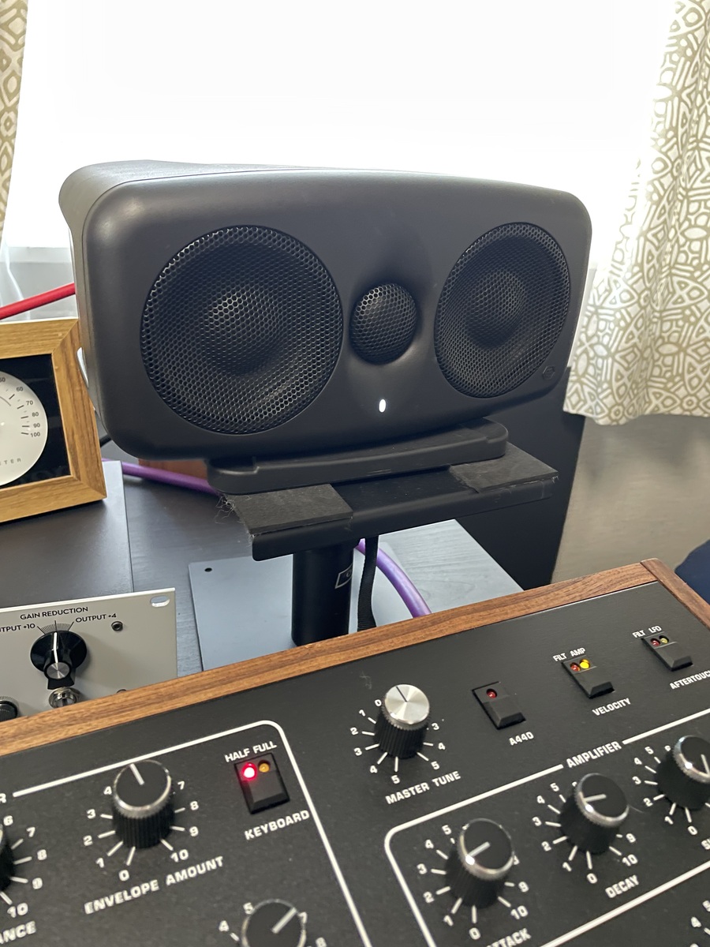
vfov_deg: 67.3
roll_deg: -4.4
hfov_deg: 53.1
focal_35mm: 26
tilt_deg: -25.9
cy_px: 474
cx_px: 355
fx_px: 711
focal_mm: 4.2
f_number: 1.6
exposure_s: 1/21
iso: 800
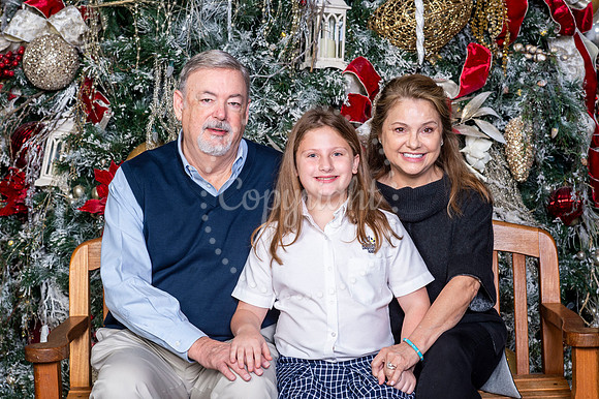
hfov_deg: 23.9
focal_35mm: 85
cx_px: 300
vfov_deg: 16.1
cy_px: 200
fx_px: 1413
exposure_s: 1/125
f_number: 8
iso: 400
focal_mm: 85
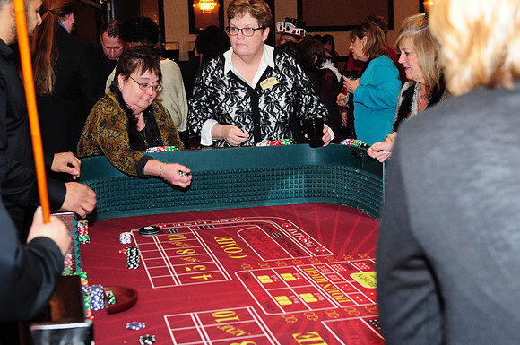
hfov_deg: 35.1
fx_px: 822
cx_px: 260
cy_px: 172
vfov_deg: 23.7
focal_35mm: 57
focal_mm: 38
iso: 800
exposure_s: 1/60
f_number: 4
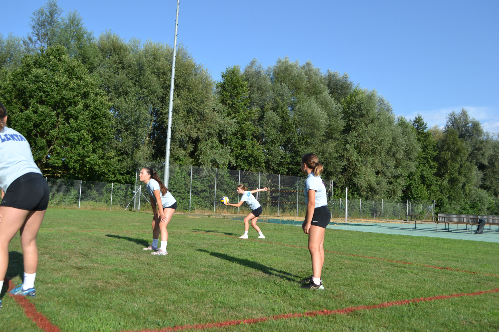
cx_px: 250
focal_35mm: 33
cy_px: 166
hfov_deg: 57.2
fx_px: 457
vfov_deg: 40.0
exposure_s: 1/1250
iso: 400
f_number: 5.6
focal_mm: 22
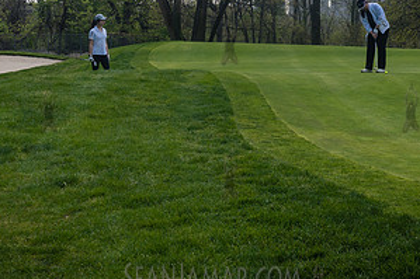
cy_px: 40
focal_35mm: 68
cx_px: 229
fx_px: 793
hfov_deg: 29.7
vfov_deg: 19.7
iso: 200
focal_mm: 35
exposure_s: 1/640
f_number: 7.1
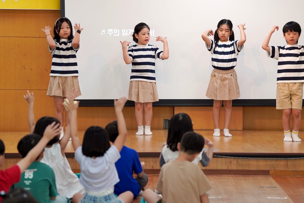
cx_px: 152
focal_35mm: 144
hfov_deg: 14.3
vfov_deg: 9.5
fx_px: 1216
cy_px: 102
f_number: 4
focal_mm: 144
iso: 800
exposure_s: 1/160
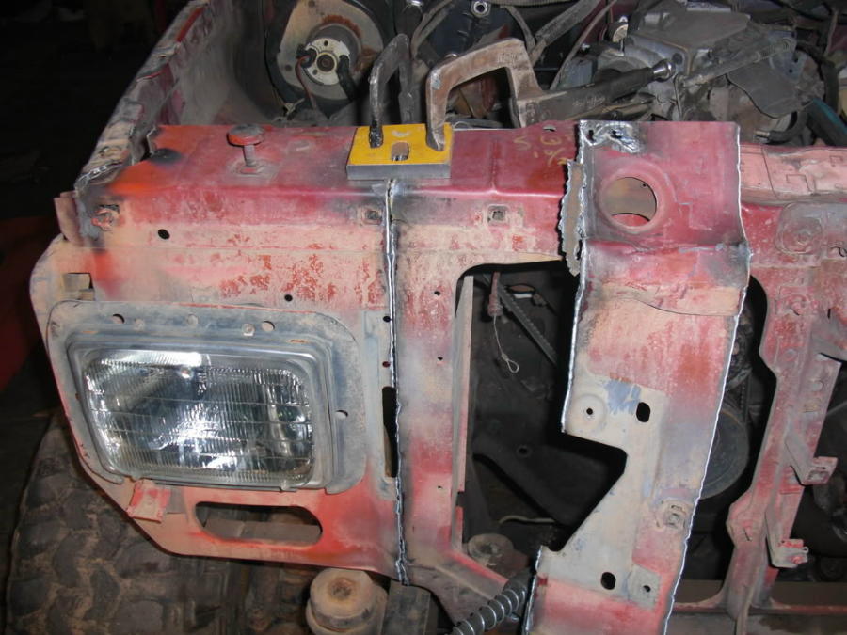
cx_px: 424
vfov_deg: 39.7
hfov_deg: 51.4
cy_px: 318
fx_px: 881
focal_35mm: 36
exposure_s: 1/60
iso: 100
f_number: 2.8
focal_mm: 6.3
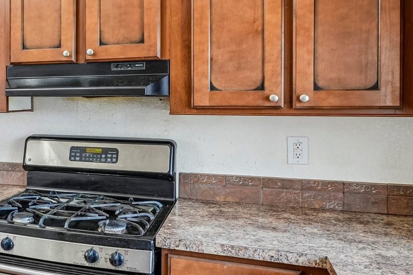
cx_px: 38
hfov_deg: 49.4
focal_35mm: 34
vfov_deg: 38.6
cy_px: 103
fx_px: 390
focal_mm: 11
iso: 500
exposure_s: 1/15
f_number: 8
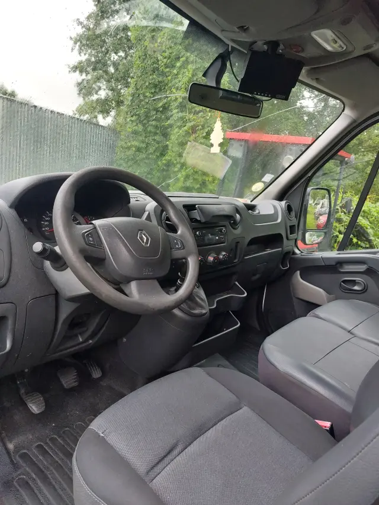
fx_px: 365
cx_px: 190
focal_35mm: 25
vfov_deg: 69.4
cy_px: 252
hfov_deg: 54.9
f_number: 1.8
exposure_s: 1/33
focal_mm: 5.23
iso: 500
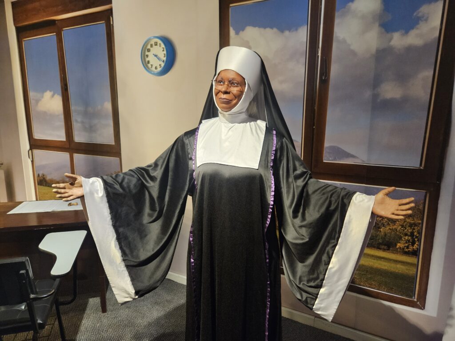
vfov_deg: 58.9
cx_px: 228
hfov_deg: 73.9
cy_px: 170
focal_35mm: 23
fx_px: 302
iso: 500
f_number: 1.8
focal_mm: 5.4
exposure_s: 1/60
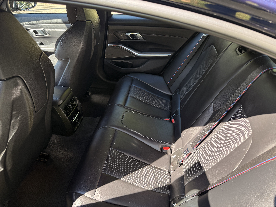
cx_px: 138
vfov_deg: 56.8
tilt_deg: -34.3
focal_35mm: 24
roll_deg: -1.8
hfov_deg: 71.6
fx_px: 191
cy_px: 104
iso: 80
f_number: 1.78
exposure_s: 1/152
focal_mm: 6.76
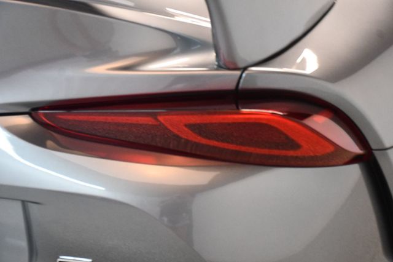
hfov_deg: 28.1
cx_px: 196
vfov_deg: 18.9
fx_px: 786
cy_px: 131
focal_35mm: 72
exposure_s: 1/80
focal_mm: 48
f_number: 4.5
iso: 3200
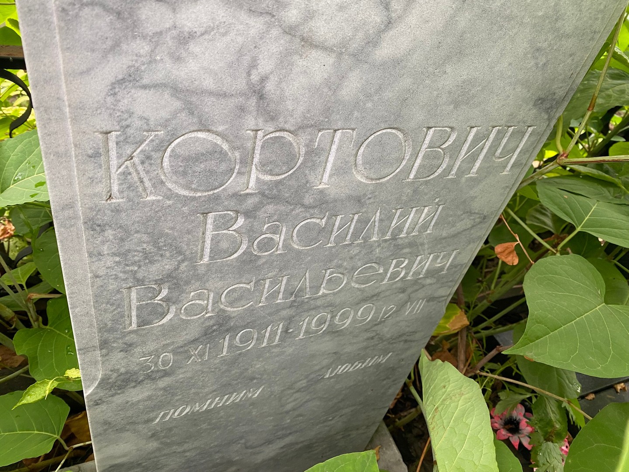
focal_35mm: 26
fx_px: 472
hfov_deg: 67.3
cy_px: 236
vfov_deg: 53.1
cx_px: 314
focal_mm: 4.25
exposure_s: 1/78
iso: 125
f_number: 1.8
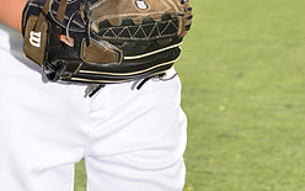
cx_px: 74
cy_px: -138
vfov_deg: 4.0
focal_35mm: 322
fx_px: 2677
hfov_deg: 6.5
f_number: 11
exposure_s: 1/200
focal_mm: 135
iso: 125
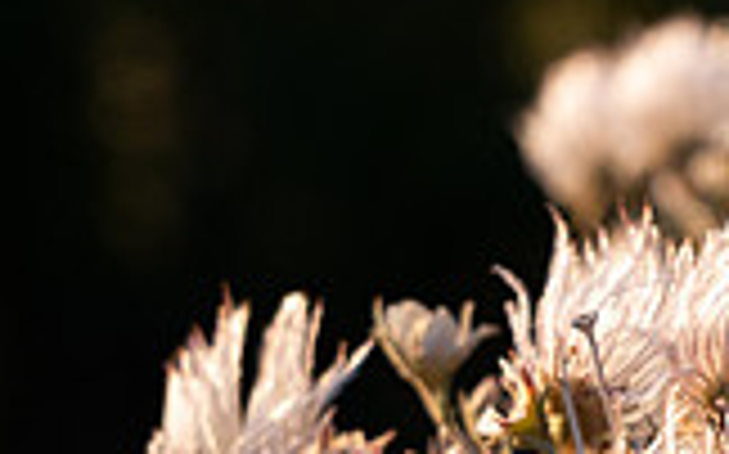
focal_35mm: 508
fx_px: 10086
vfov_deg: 2.6
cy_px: 483
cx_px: 757
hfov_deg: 4.1
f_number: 5.6
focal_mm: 60
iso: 200
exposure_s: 1/320
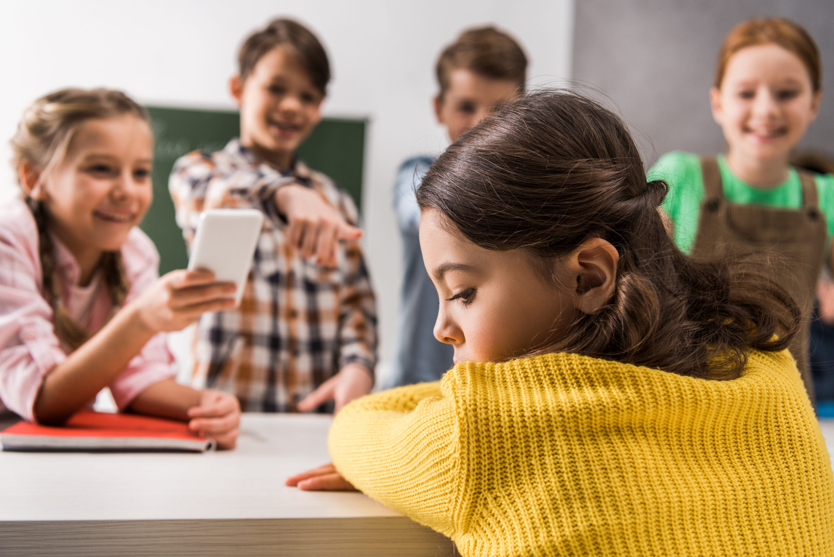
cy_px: 278
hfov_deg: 46.4
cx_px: 417
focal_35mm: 42
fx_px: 973
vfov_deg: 31.9
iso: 250
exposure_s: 1/160
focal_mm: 42
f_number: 3.5
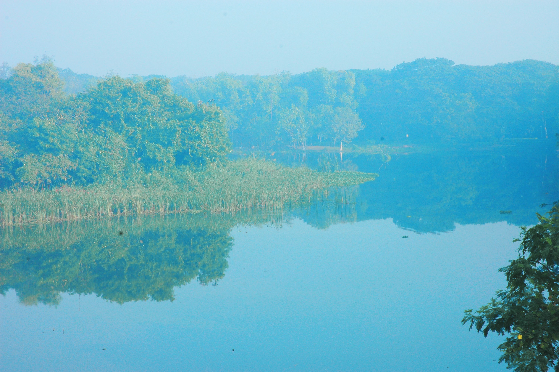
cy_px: 186
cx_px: 280
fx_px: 1443
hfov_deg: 21.9
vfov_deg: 14.7
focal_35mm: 93
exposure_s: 1/100
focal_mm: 62
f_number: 13
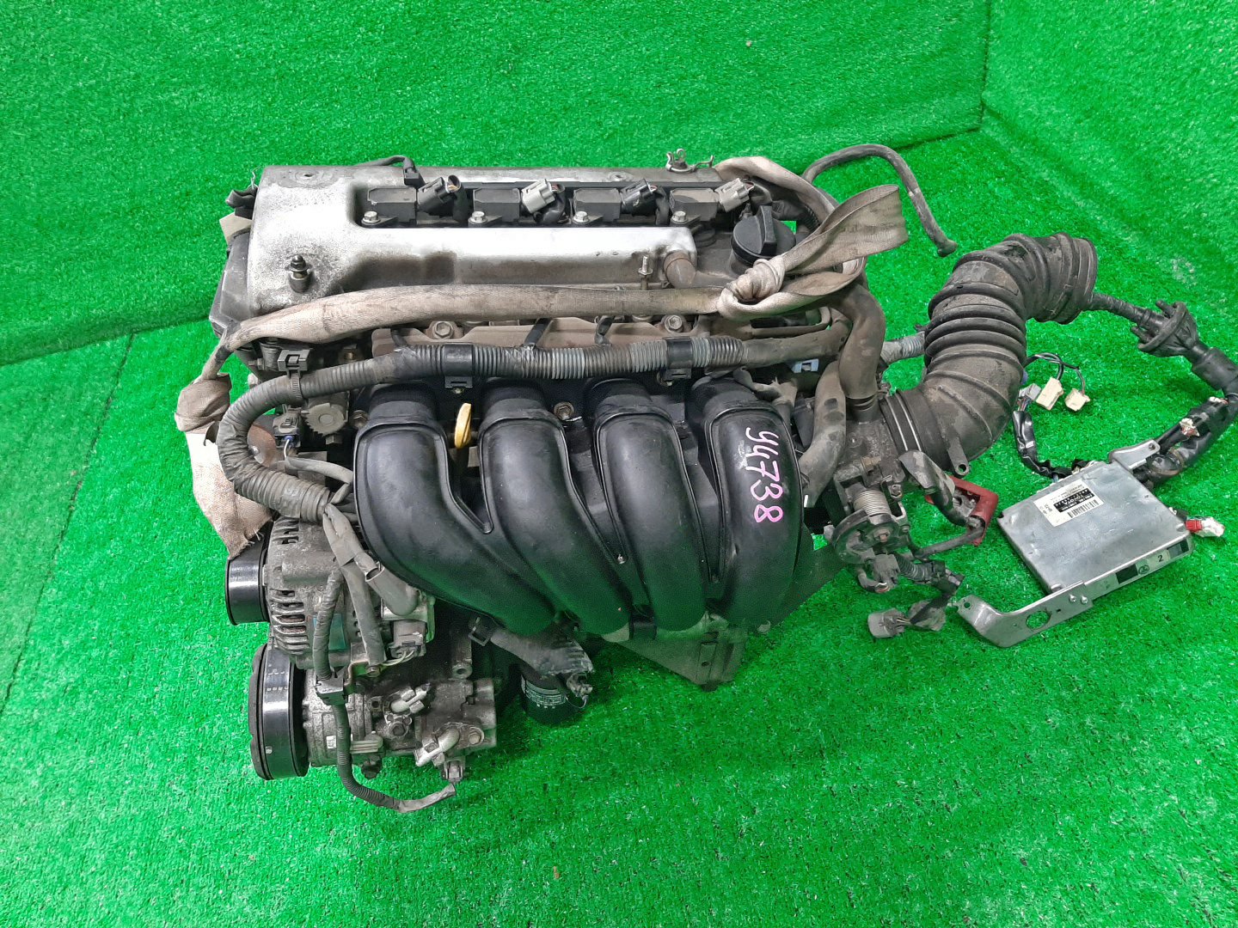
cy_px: 464
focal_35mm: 26
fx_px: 930
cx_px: 619
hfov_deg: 67.3
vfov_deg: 53.1
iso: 206
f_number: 1.7
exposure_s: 1/50
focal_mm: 3.93
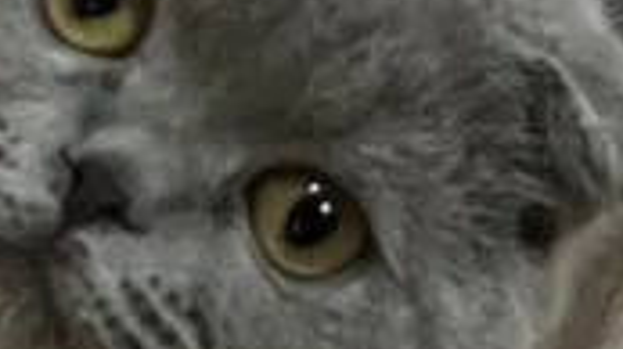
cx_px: 169
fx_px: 1733
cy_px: -115
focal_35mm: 105
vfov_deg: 11.2
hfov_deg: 20.2
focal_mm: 5.7
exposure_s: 1/33
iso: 400
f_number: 1.5
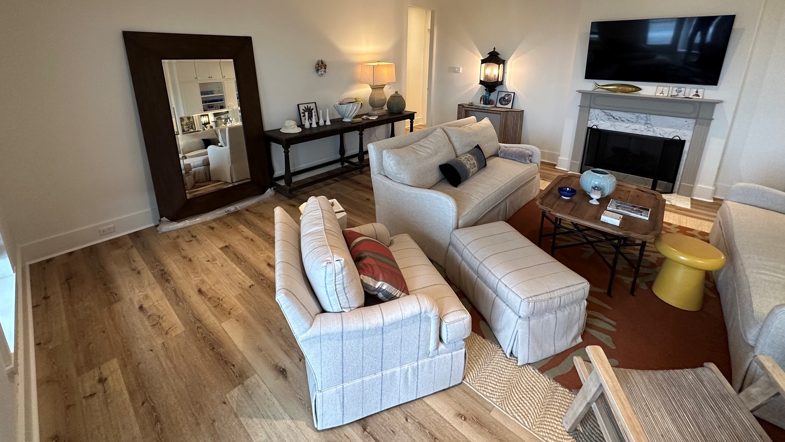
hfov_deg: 99.4
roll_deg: -0.4
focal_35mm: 16
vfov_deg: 64.8
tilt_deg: -14.3
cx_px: 384
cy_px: 138
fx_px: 333
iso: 320
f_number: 2.2
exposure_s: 1/60
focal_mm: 2.22
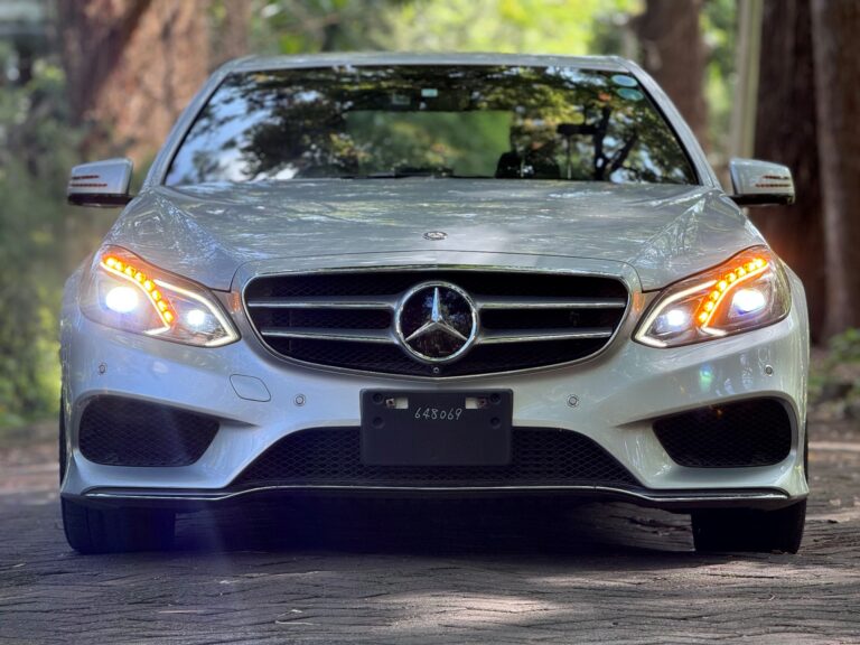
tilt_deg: -0.2
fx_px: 2981
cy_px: 322
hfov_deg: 16.4
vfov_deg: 12.3
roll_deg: +2.3
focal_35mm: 120
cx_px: 430
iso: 80
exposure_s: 1/123
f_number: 2.8
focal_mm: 15.66
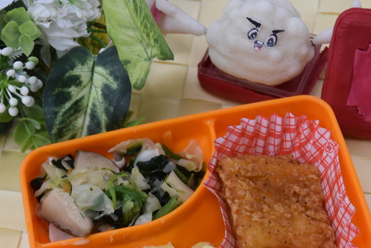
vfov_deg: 11.9
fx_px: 1185
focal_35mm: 115
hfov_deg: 17.8
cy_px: 176
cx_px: 196
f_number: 5
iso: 400
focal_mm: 50
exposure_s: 1/60
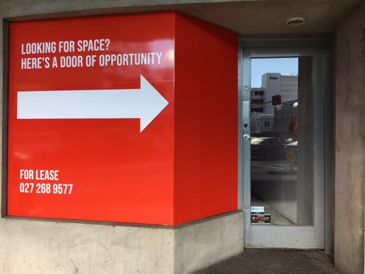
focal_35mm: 29
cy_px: 137
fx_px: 306
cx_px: 182
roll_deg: -0.7
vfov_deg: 48.2
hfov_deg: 61.7
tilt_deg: +0.7
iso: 25
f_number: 2.2
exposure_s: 1/110
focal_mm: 4.15
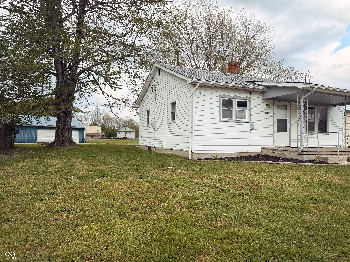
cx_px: 175
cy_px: 131
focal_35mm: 24
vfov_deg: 56.8
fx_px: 243
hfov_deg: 71.6
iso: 80
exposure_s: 1/2445
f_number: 1.78
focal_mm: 6.76
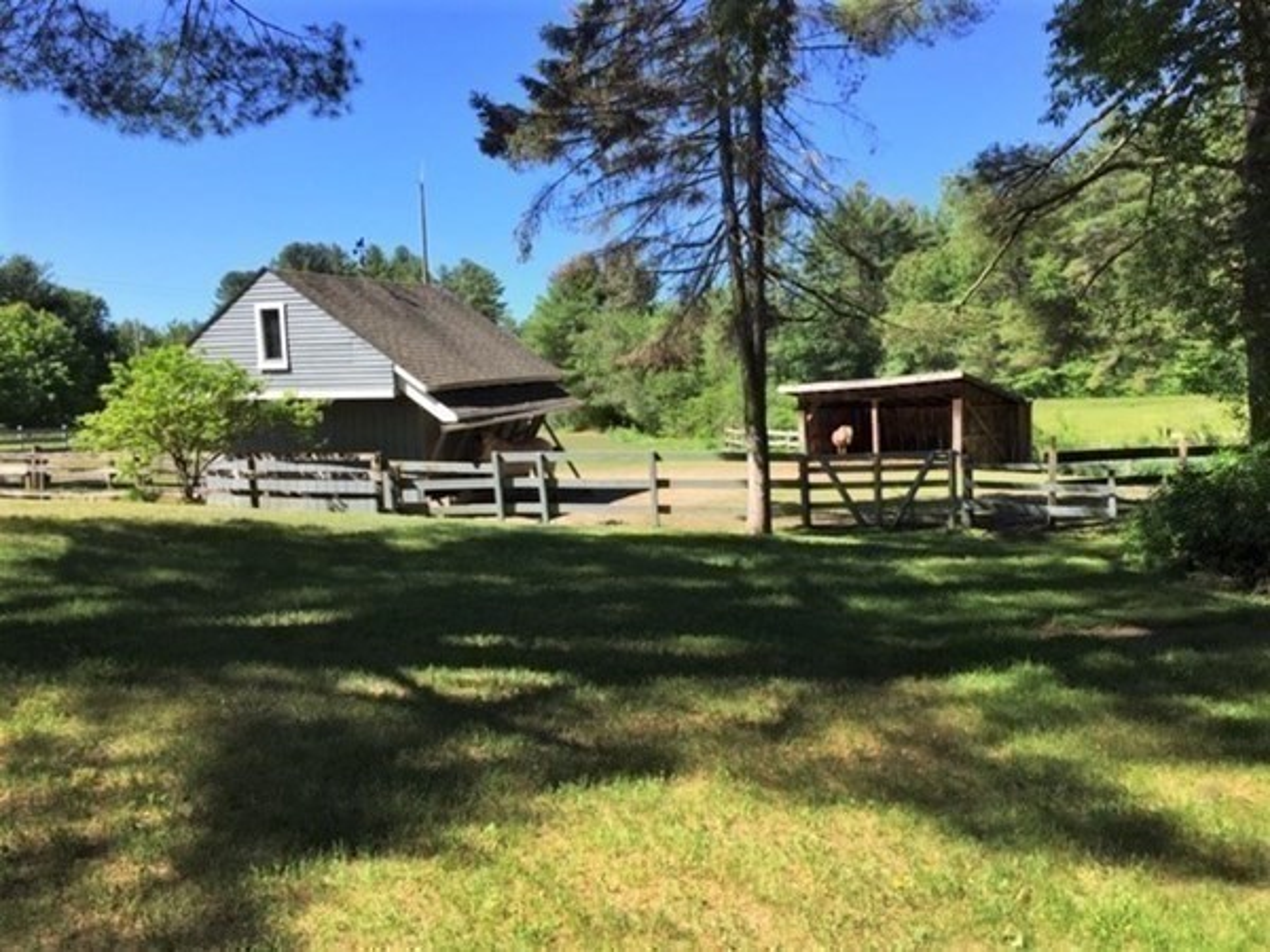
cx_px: 635
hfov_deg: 61.7
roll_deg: +1.1
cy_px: 476
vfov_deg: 48.2
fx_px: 1064
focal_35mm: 29
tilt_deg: -6.0
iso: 32
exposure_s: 1/1014
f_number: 2.2
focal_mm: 4.15
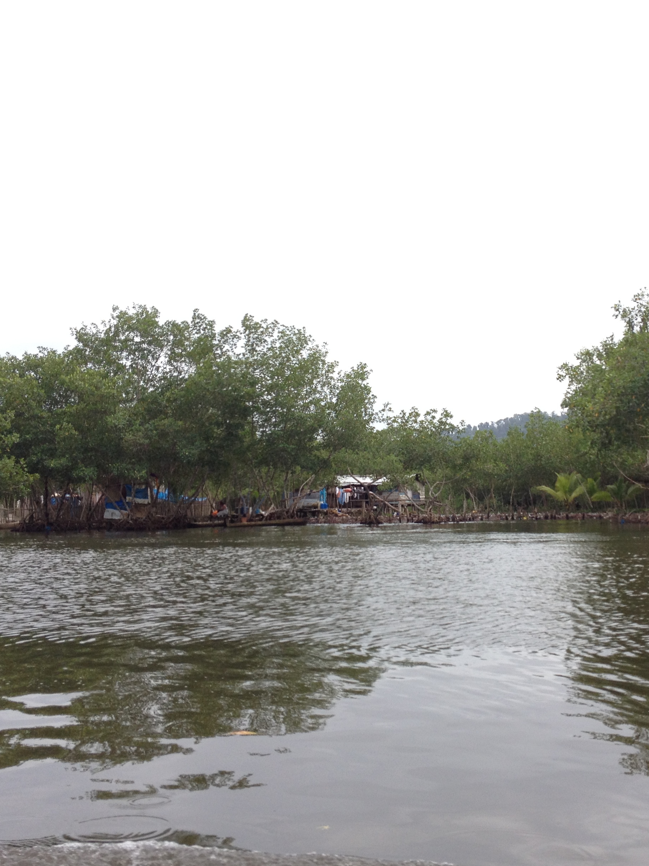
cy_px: 434
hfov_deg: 30.6
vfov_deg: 40.4
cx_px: 436
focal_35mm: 47
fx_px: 1175
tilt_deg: -1.0
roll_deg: +1.0
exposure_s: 1/778
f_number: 2.4
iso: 50
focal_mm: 4.28
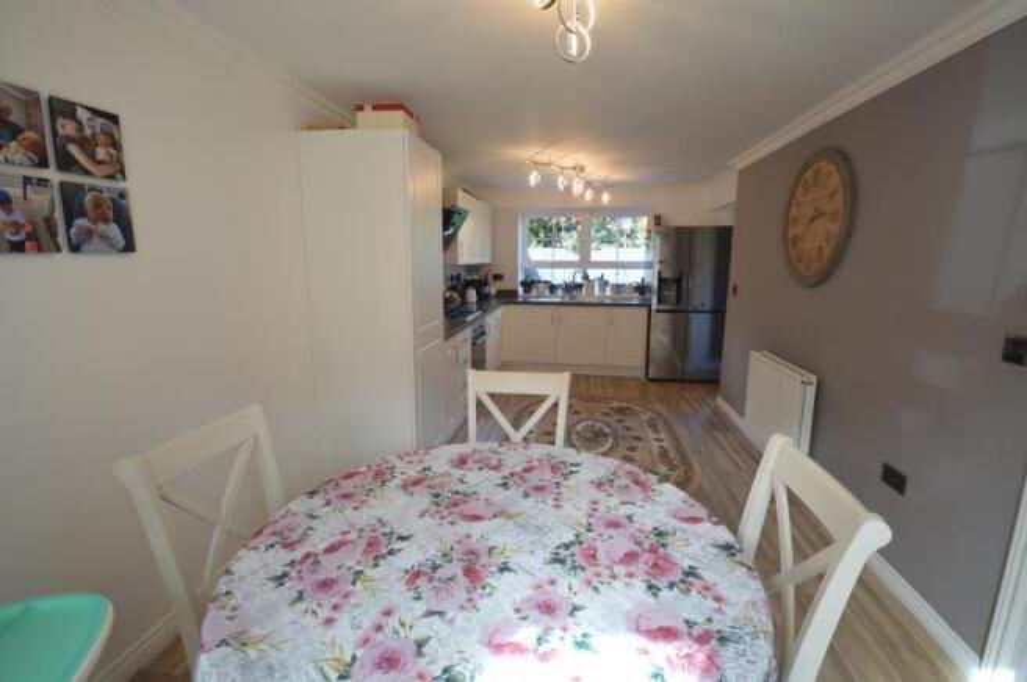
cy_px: 341
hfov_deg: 100.4
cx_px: 514
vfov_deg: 77.2
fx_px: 427
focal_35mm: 15
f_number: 4.5
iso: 400
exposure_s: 1/80
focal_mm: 10
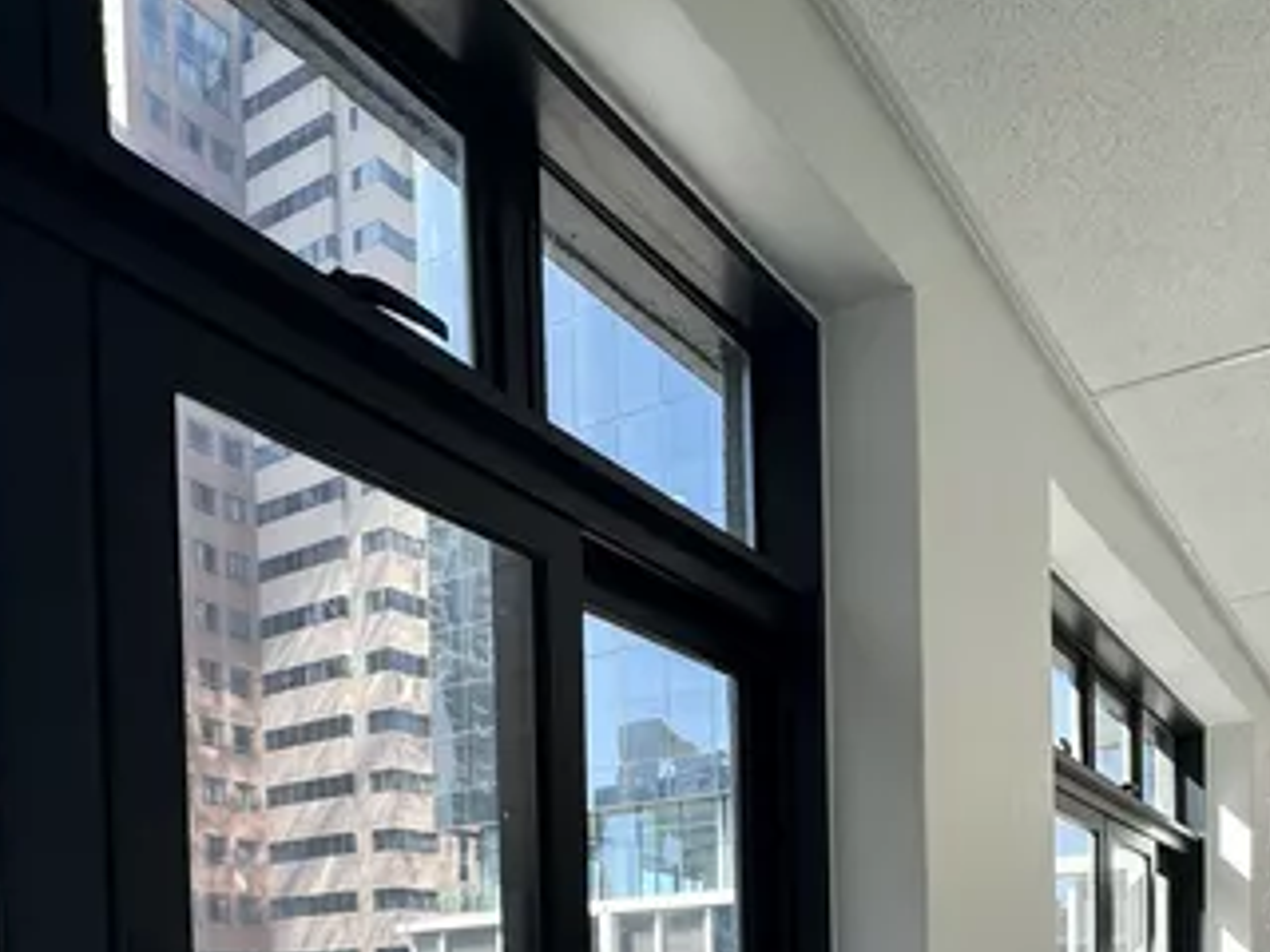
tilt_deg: -2.4
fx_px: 1284
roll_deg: +1.2
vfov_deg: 34.2
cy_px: 1091
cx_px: 706
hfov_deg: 52.5
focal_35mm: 35
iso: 40
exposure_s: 1/248
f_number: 2.2
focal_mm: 2.22
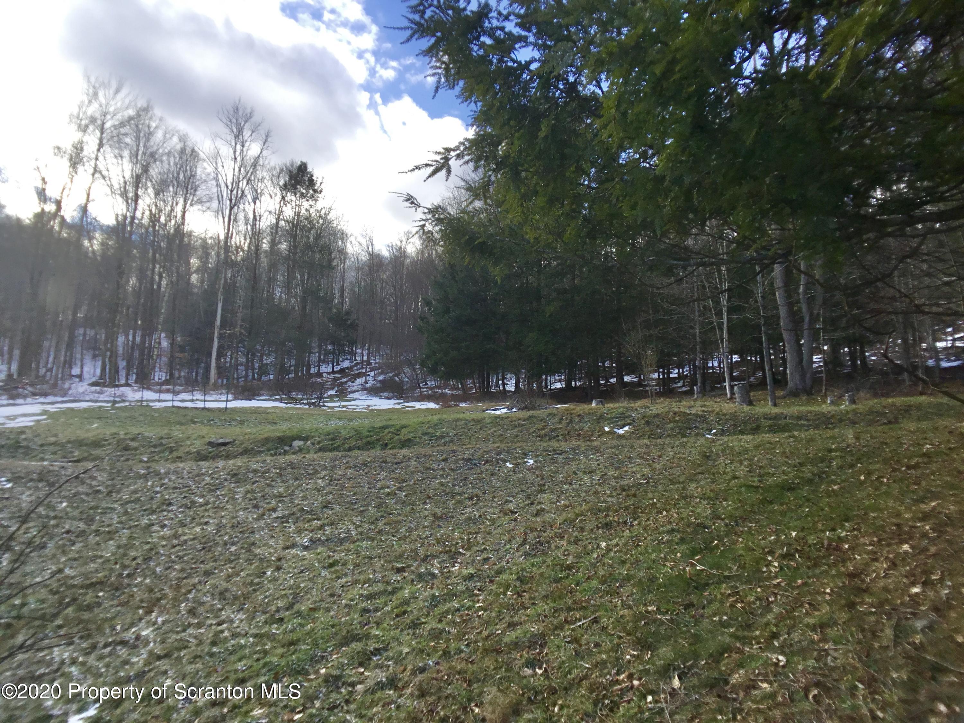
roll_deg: -4.4
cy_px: 362
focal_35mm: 31
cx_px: 482
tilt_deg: +8.1
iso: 25
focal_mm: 3.3
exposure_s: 1/525
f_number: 2.4
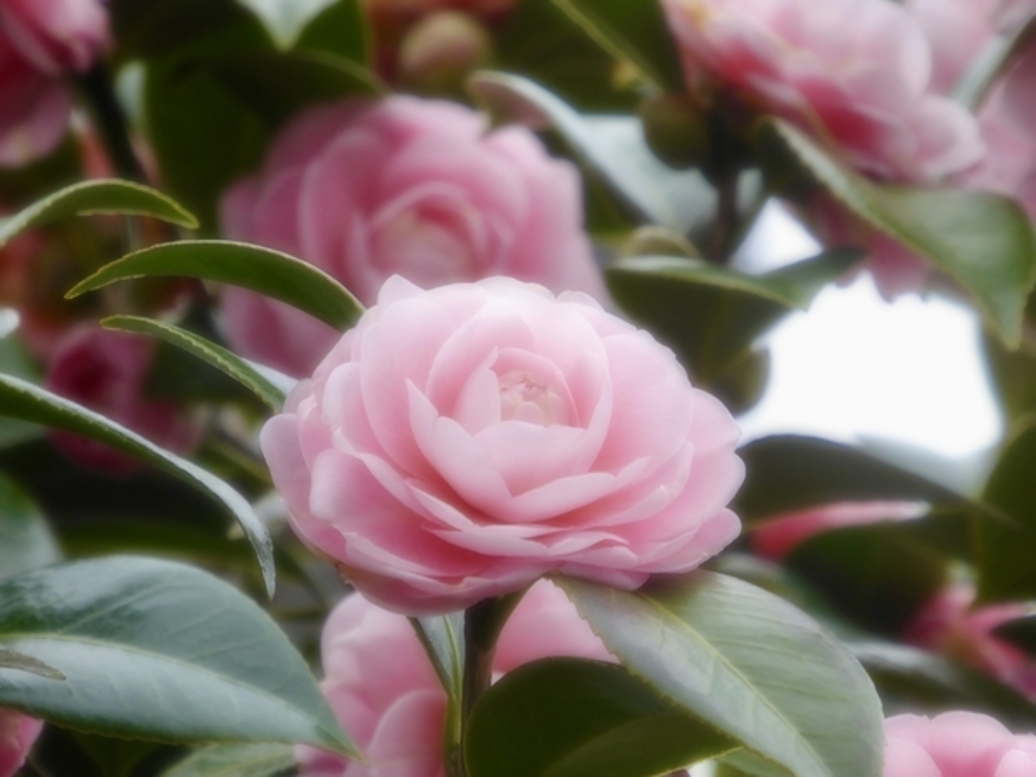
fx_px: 12899
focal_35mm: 431
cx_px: 518
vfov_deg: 3.5
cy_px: 388
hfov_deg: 4.6
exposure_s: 1/100
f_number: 6
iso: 200
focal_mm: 77.3
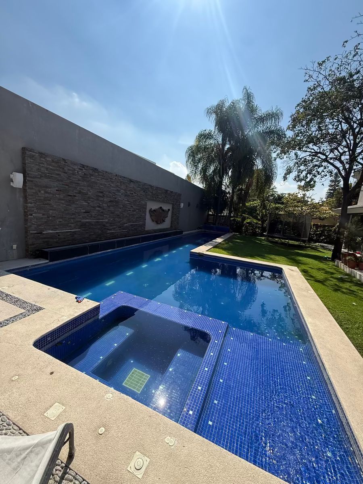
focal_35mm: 14
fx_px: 196
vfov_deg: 102.1
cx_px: 182
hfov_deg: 85.7
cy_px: 242
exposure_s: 1/1795
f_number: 2.2
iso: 80
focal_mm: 2.22
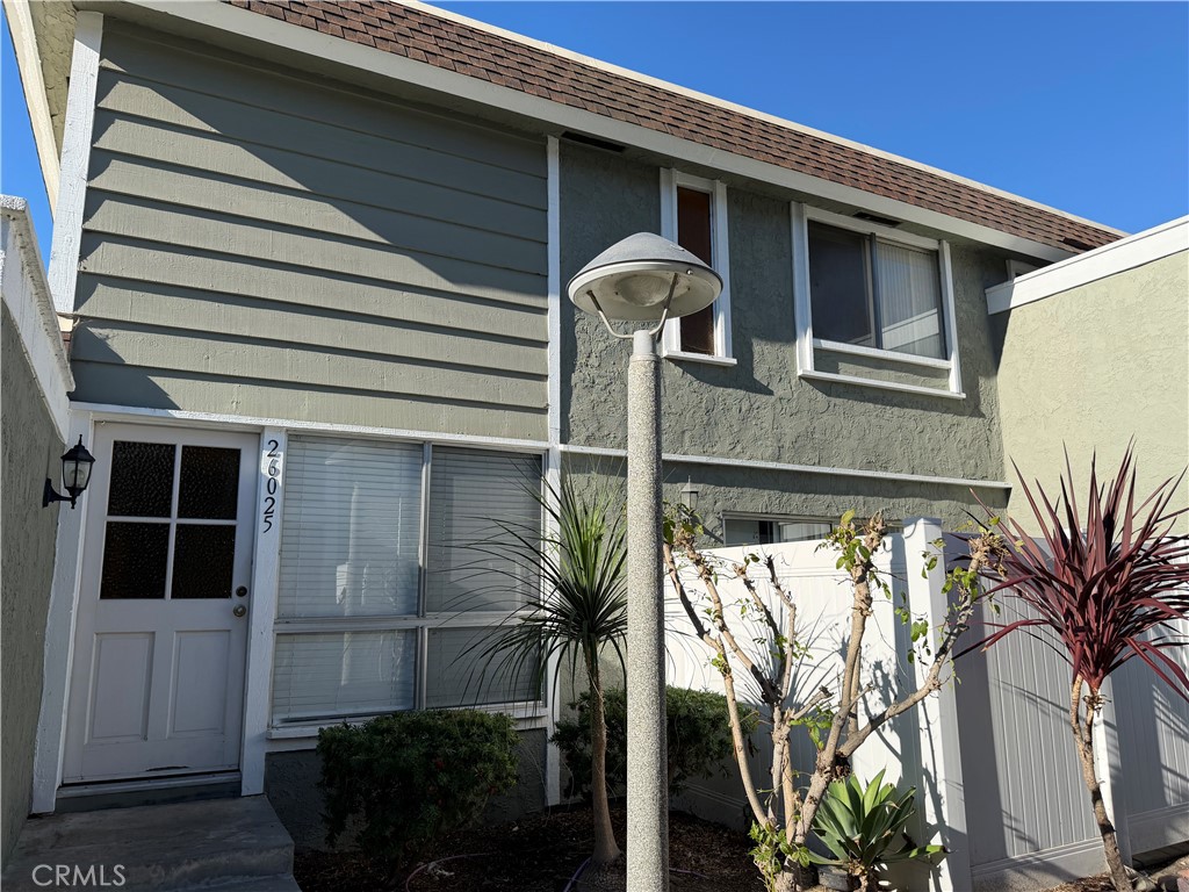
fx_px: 824
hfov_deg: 71.6
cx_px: 594
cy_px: 446
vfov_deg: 56.8
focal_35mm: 24
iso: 100
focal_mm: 6.76
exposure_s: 1/4405
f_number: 1.78
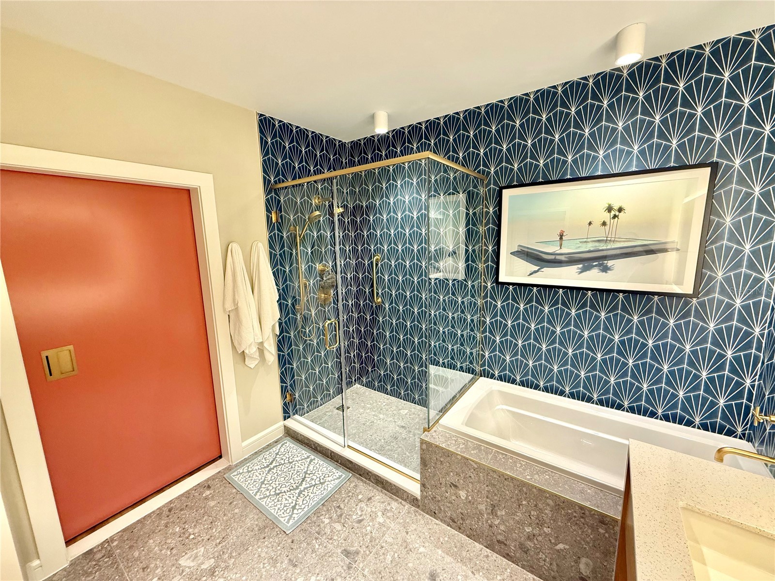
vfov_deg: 85.7
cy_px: 290
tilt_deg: -8.8
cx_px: 388
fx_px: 313
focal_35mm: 14
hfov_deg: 102.1
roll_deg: +1.6
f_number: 2.2
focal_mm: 2.22
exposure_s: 1/60
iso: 160
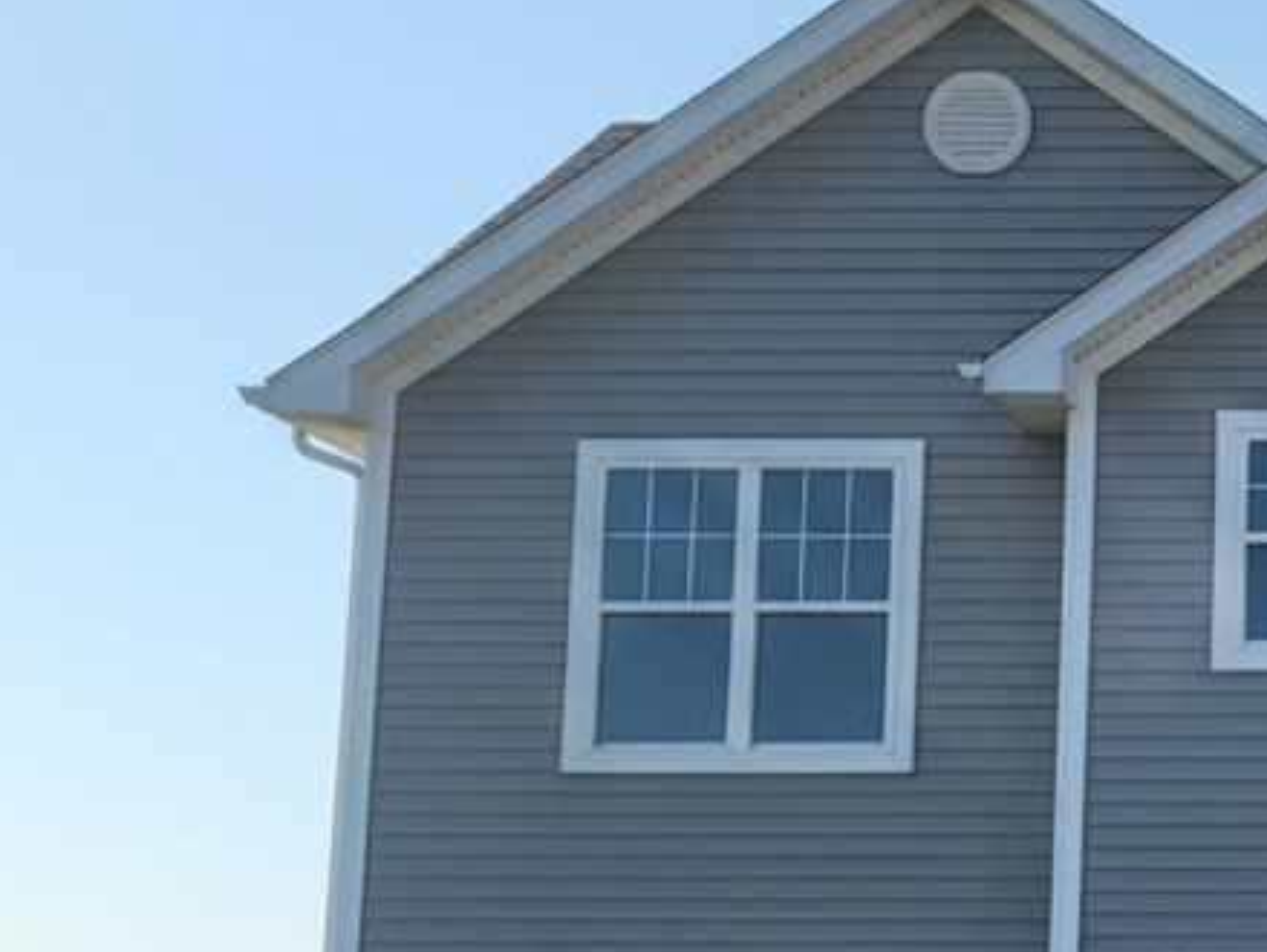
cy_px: 508
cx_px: 1677
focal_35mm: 71
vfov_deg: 20.7
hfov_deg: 23.9
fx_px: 2601
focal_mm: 5.7
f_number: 1.6
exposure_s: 1/317
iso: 526
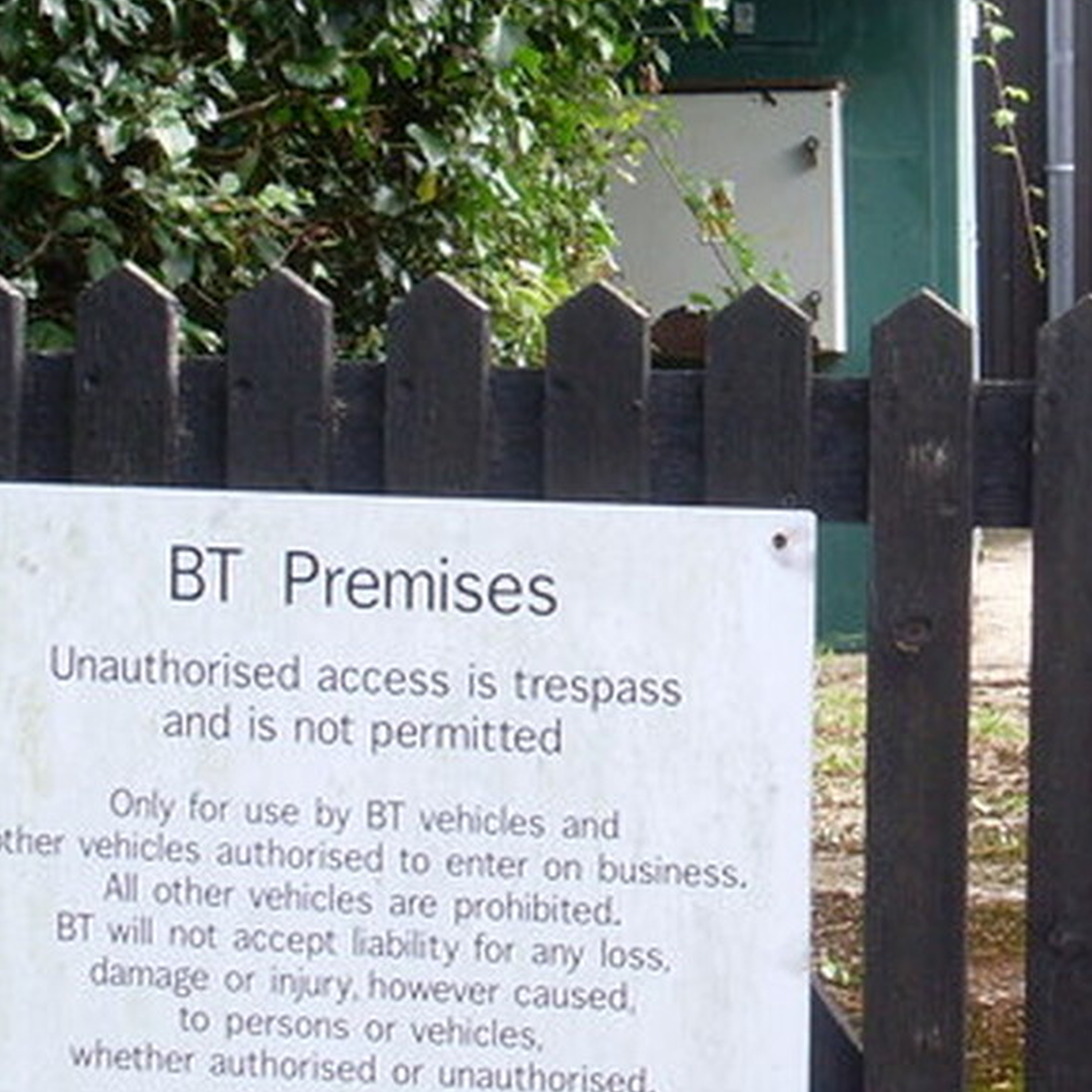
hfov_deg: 18.1
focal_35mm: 93
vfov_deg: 18.6
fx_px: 3319
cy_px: 325
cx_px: 1165
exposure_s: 1/125
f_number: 3
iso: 80
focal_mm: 6.3
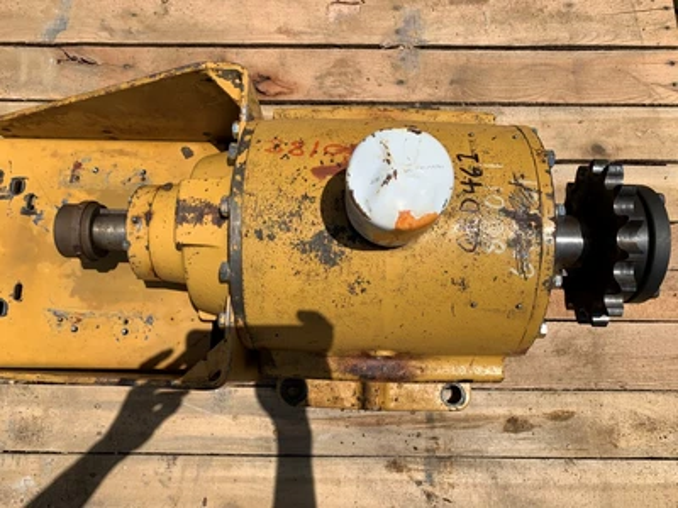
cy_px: 254
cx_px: 339
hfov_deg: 67.3
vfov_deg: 53.1
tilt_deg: -78.1
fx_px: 509
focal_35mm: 26
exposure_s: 1/4274
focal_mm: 4.25
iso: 25
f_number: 1.8
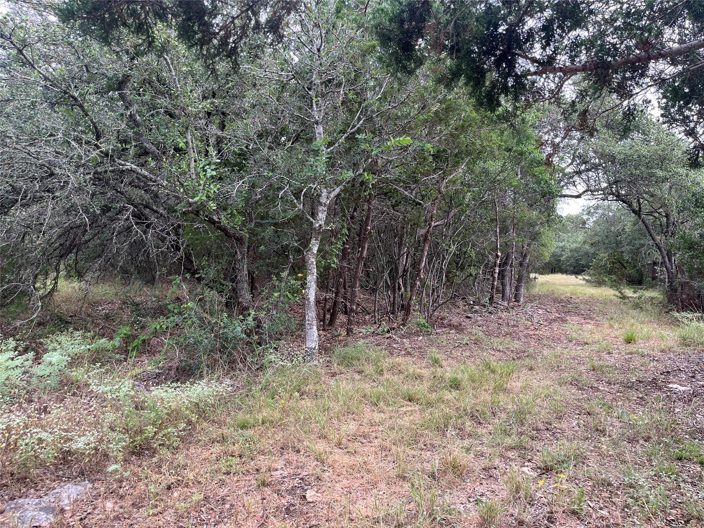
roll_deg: -1.4
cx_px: 352
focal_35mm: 26
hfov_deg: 67.3
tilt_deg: +1.2
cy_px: 264
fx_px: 529
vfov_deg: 53.1
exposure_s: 1/174
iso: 40
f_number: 1.6
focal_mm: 5.1
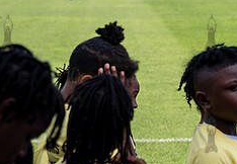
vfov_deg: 6.3
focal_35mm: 222
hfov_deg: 9.1
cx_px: 230
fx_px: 1479
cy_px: 15
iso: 100
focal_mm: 80
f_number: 5
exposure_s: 1/400
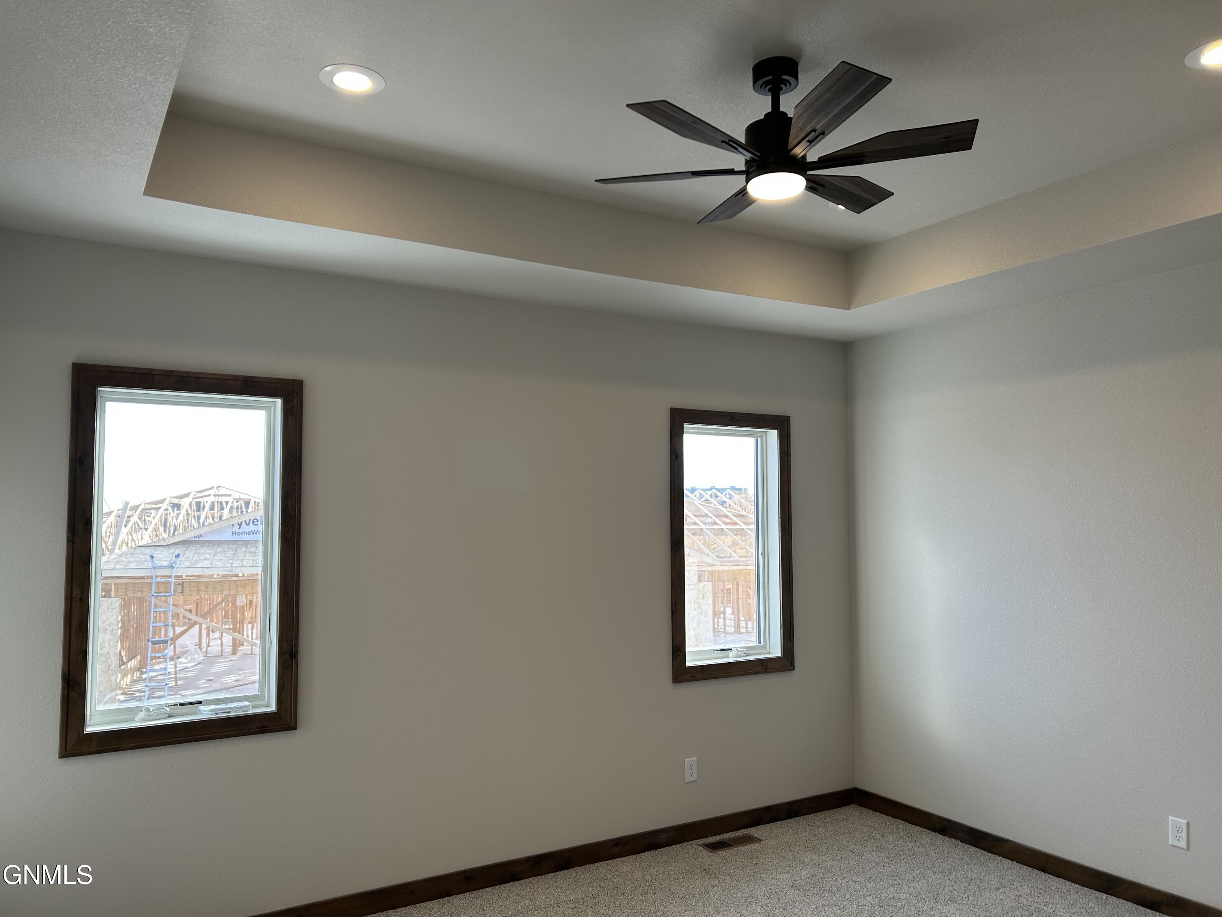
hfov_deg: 67.3
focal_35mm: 26
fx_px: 918
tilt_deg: +1.9
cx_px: 611
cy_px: 458
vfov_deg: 53.1
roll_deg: -0.5
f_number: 1.5
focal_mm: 5.7
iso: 40
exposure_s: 1/198
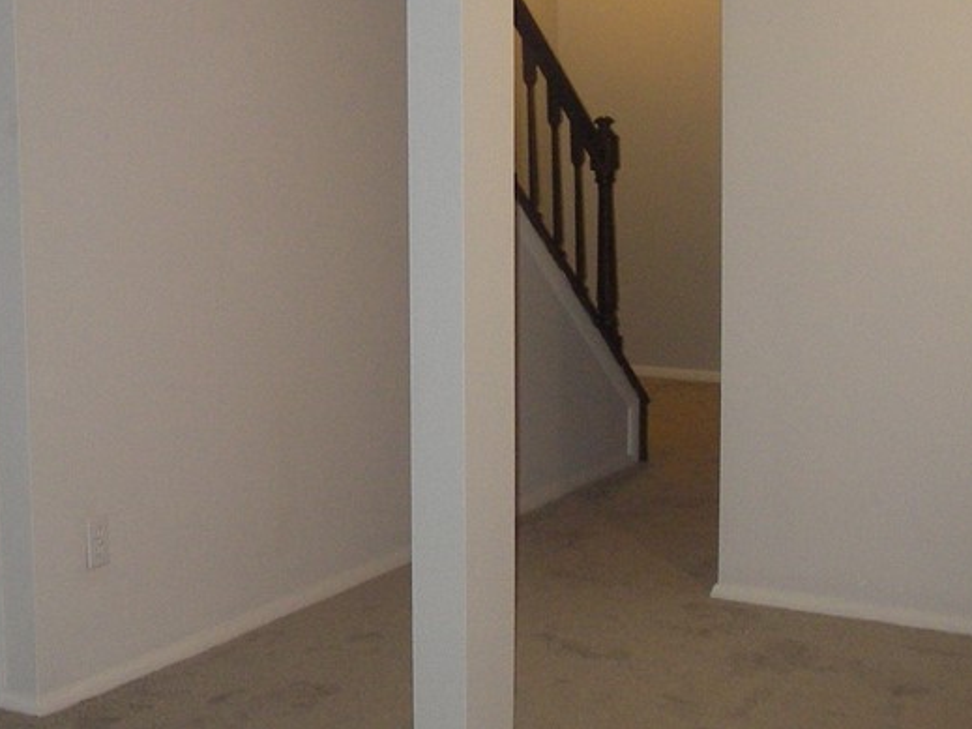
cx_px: 305
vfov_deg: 19.5
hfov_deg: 25.8
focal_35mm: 75
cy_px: 193
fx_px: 2105
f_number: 3.3
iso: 125
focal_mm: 6.3
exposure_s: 1/30
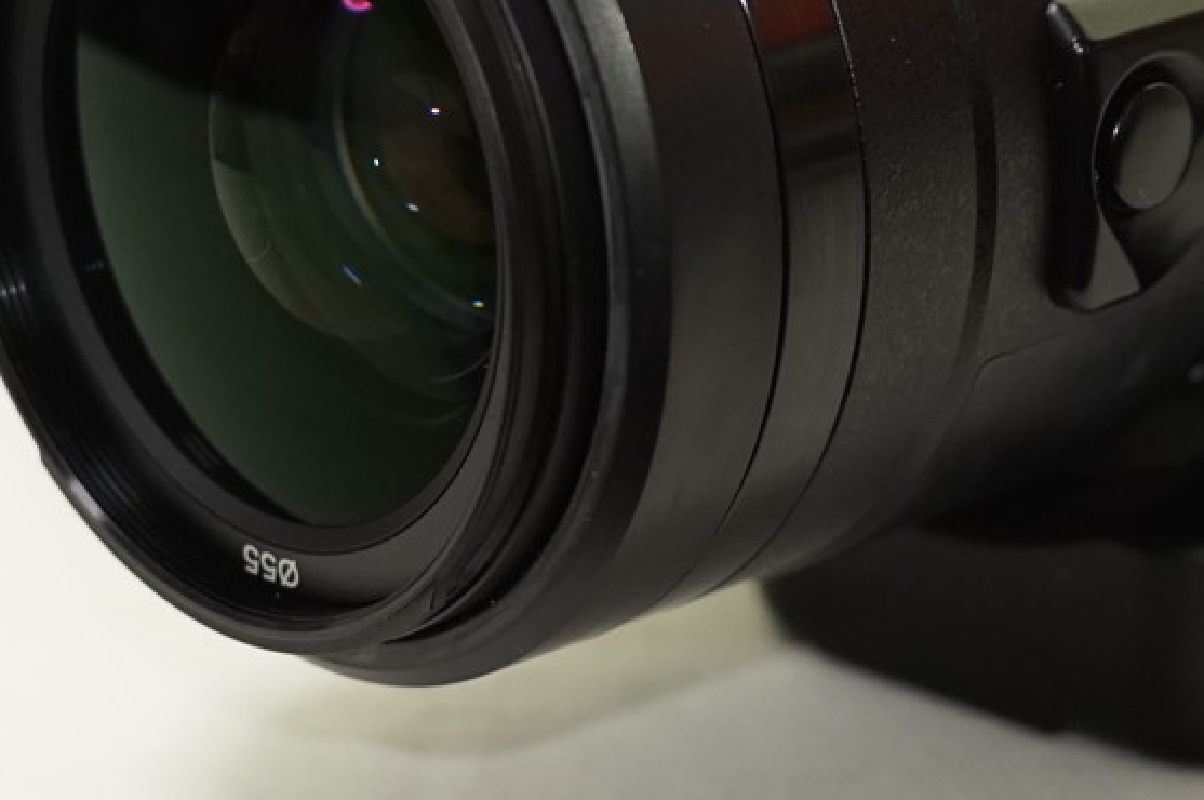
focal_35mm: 138
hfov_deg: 14.7
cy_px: 14
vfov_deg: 9.8
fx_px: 4610
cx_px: 1076
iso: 640
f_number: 4
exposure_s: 1/60
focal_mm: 32
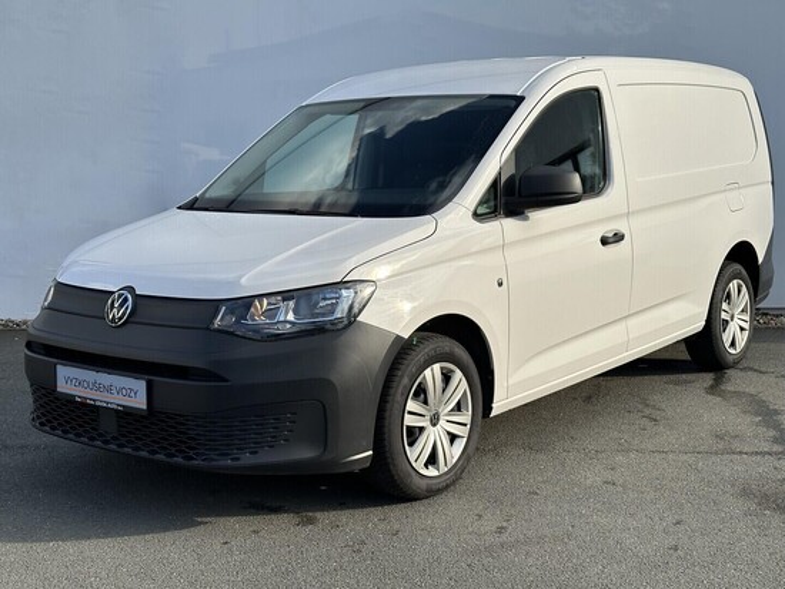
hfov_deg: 39.6
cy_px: 294
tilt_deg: -6.4
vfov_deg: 30.3
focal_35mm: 48
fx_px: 1089
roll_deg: +0.4
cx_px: 392
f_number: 1.78
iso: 64
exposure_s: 1/2890
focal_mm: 6.86
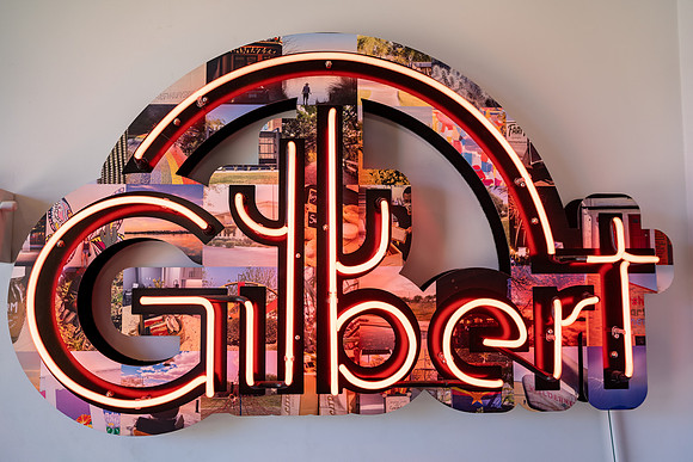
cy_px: 231
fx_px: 674
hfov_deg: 54.4
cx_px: 346
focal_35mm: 35
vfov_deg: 37.9
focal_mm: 35
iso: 200
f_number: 2.8
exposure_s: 1/250
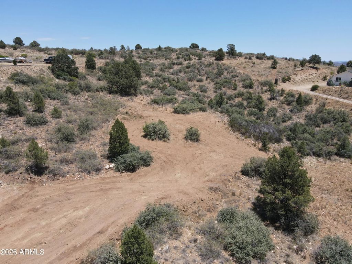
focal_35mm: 24
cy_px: 132
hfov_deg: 71.6
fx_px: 244
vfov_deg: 56.8
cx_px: 176
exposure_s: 1/640
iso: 100
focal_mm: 4.5
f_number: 2.8
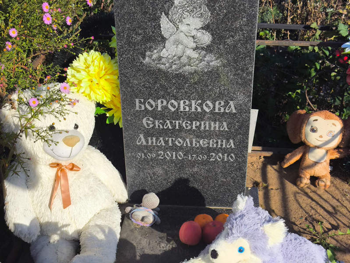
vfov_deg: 29.1
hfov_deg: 38.2
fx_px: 506
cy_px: 132
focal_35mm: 50
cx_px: 175
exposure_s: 1/1908
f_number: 1.7
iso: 50
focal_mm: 4.71
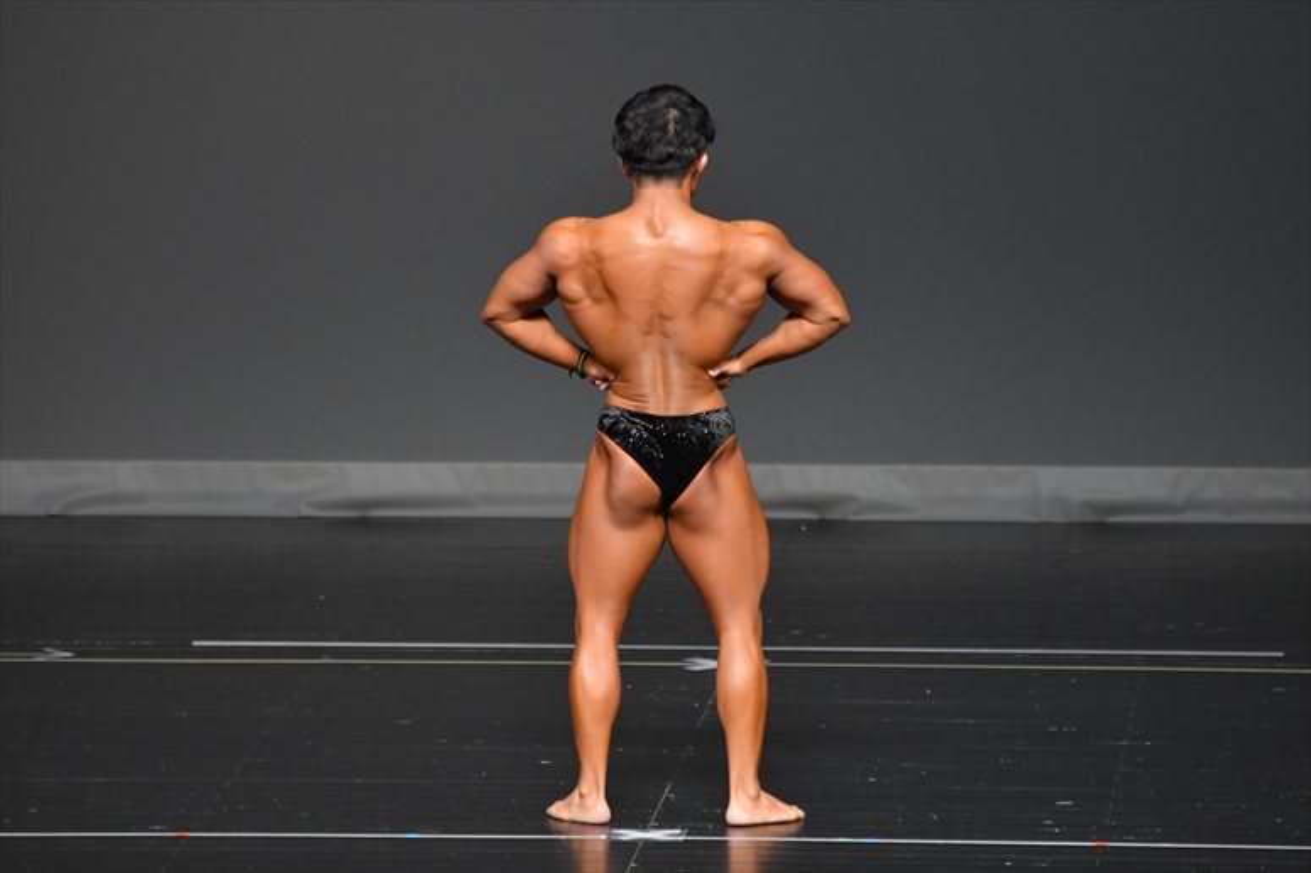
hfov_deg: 5.5
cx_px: 656
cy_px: 436
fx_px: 13650
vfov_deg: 3.7
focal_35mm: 375
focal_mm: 250
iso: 2500
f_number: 5.6
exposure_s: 1/400
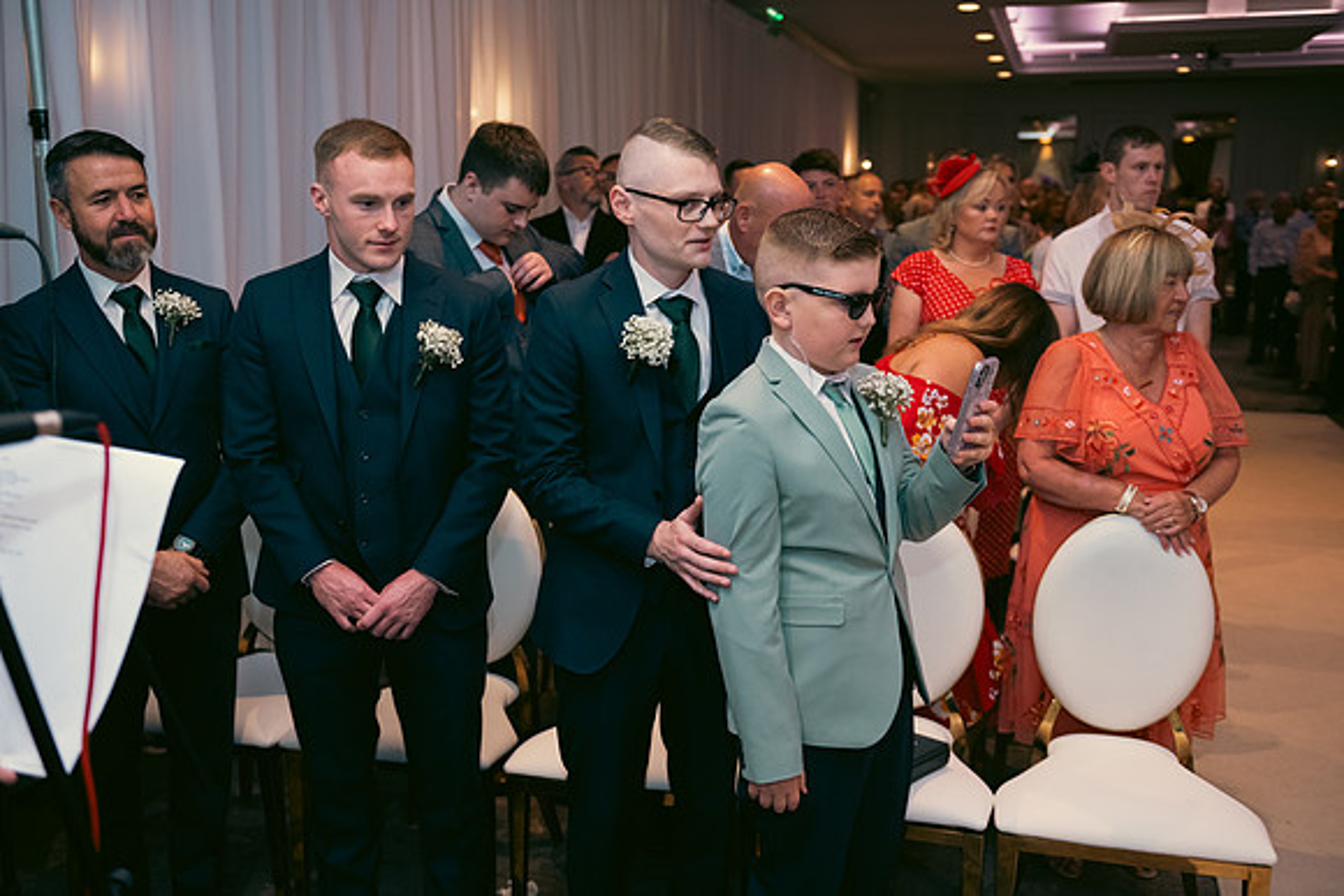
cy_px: 448
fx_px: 1270
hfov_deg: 55.8
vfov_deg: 38.9
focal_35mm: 34
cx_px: 672
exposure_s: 1/160
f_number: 3.5
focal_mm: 34
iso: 800
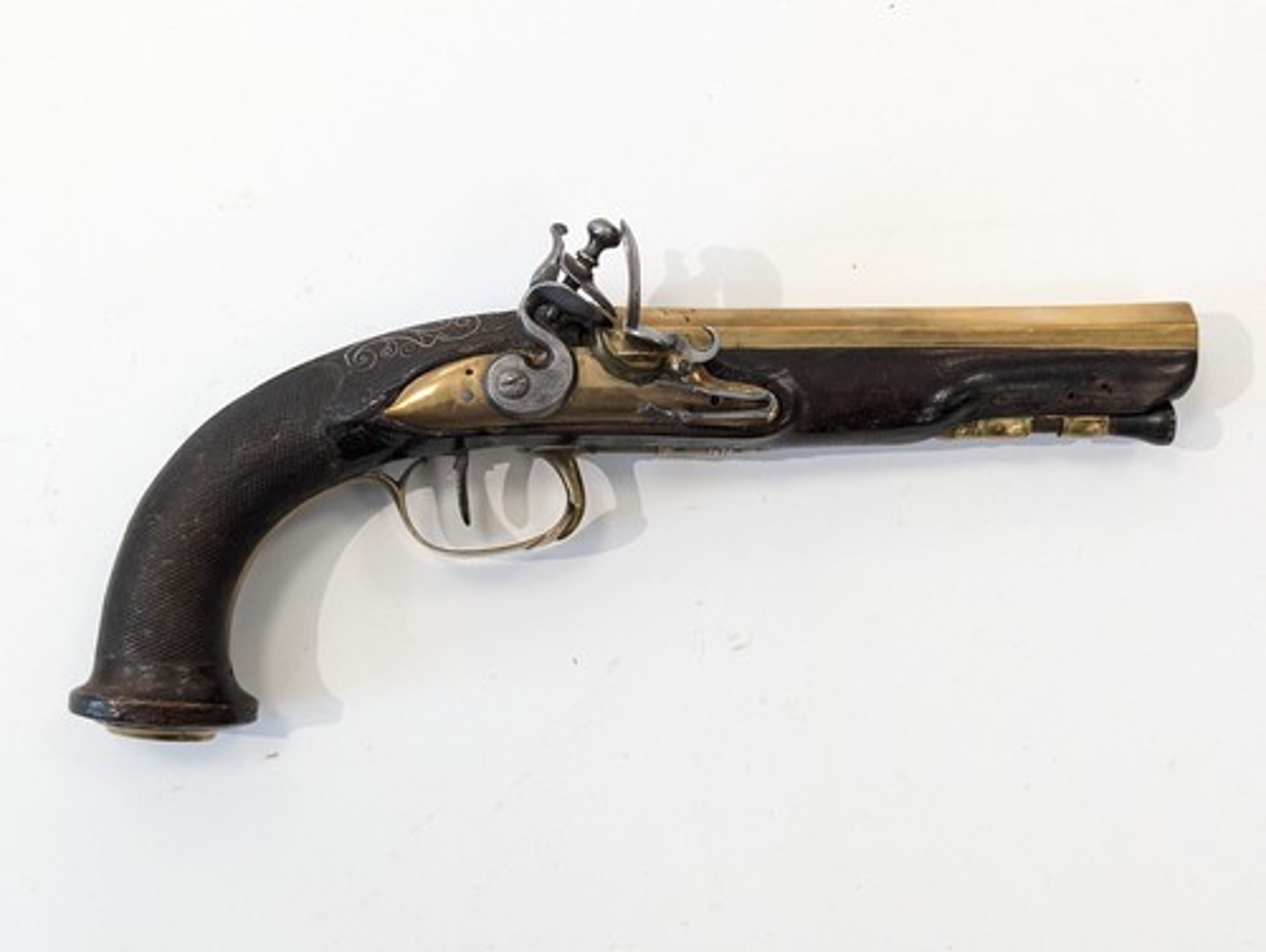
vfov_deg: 30.3
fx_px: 1757
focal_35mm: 48
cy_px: 476
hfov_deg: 39.6
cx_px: 633
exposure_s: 1/99.9
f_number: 1.85
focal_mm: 6.81
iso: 156
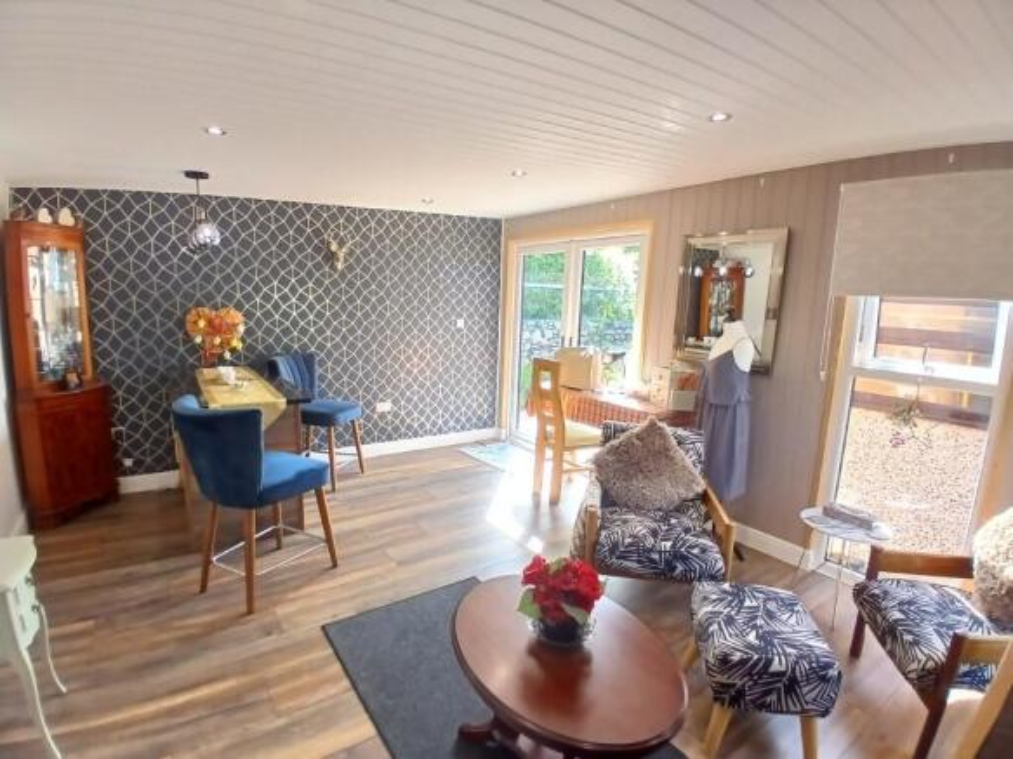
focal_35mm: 17
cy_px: 380
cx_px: 506
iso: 100
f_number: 2.2
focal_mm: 1.4
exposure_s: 1/50
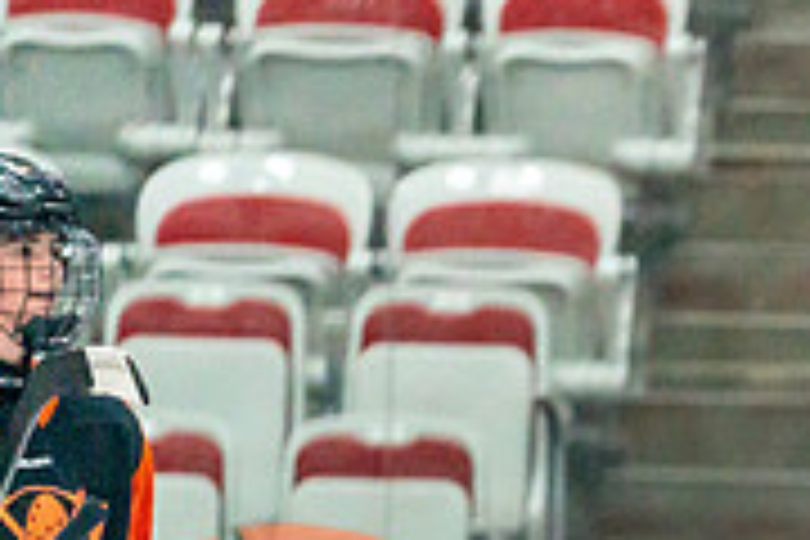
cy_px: 843
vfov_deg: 2.0
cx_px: 1280
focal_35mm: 673
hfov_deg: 3.1
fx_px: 15141
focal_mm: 200
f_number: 2.8
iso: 3200
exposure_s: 1/1250
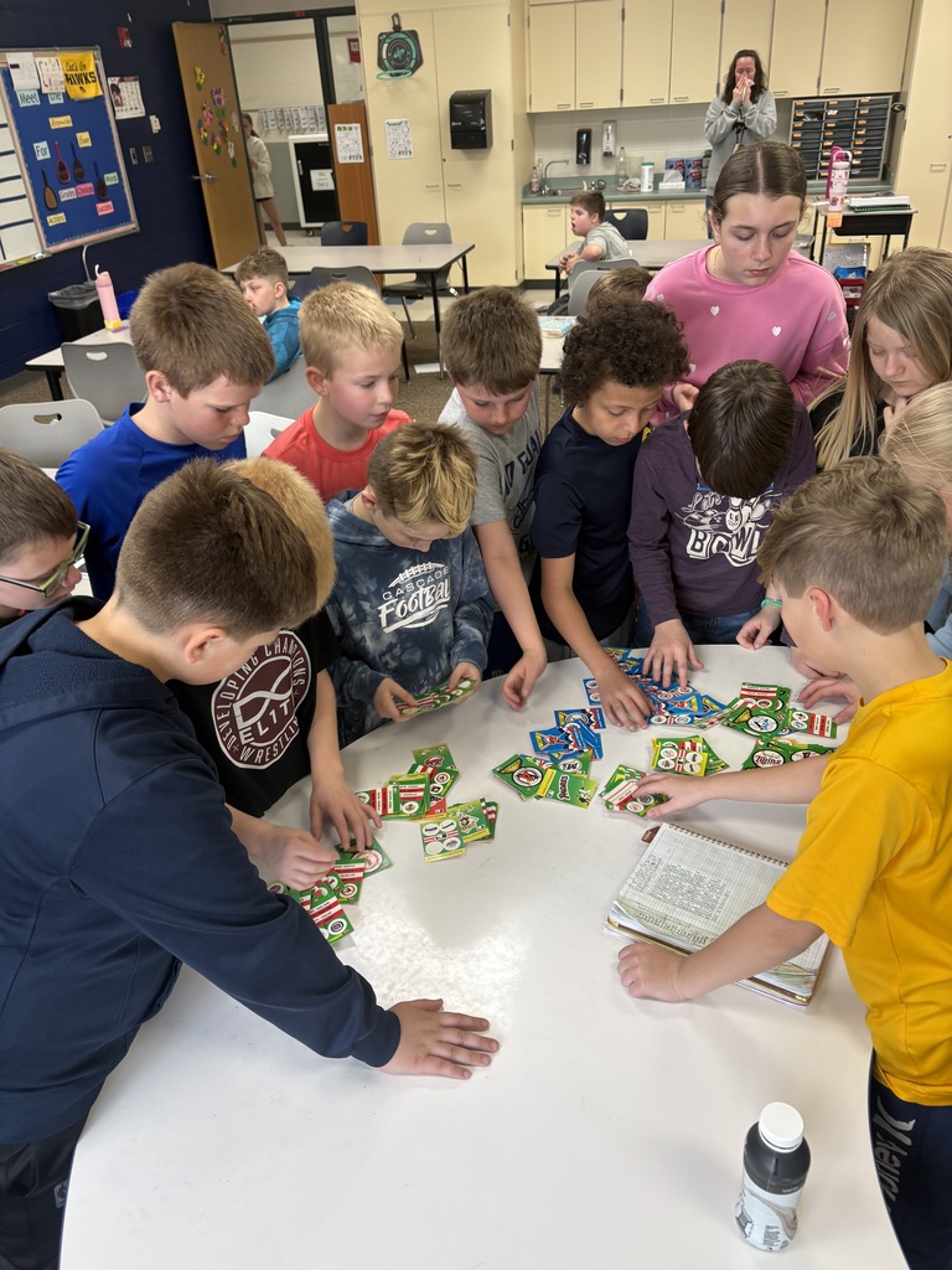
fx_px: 953
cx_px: 476
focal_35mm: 26
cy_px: 635
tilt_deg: -33.0
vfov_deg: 67.3
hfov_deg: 53.1
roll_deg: +4.5
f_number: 1.6
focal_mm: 5.96
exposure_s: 1/62
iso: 64
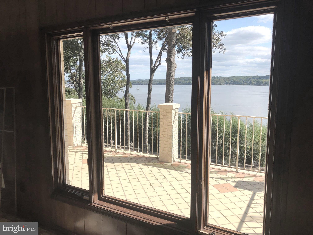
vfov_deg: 49.7
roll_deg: +0.0
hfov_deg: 63.4
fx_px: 253
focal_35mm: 28
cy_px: 118
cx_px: 156
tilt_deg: -8.1
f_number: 1.8
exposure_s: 1/1600
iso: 20
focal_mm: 3.99
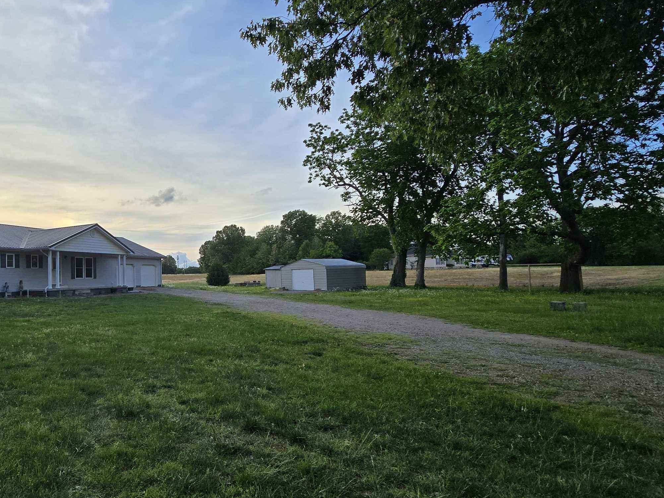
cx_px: 180
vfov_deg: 66.0
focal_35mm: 20
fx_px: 384
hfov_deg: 76.7
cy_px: 241
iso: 50
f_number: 2.2
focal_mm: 2.2
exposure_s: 1/897
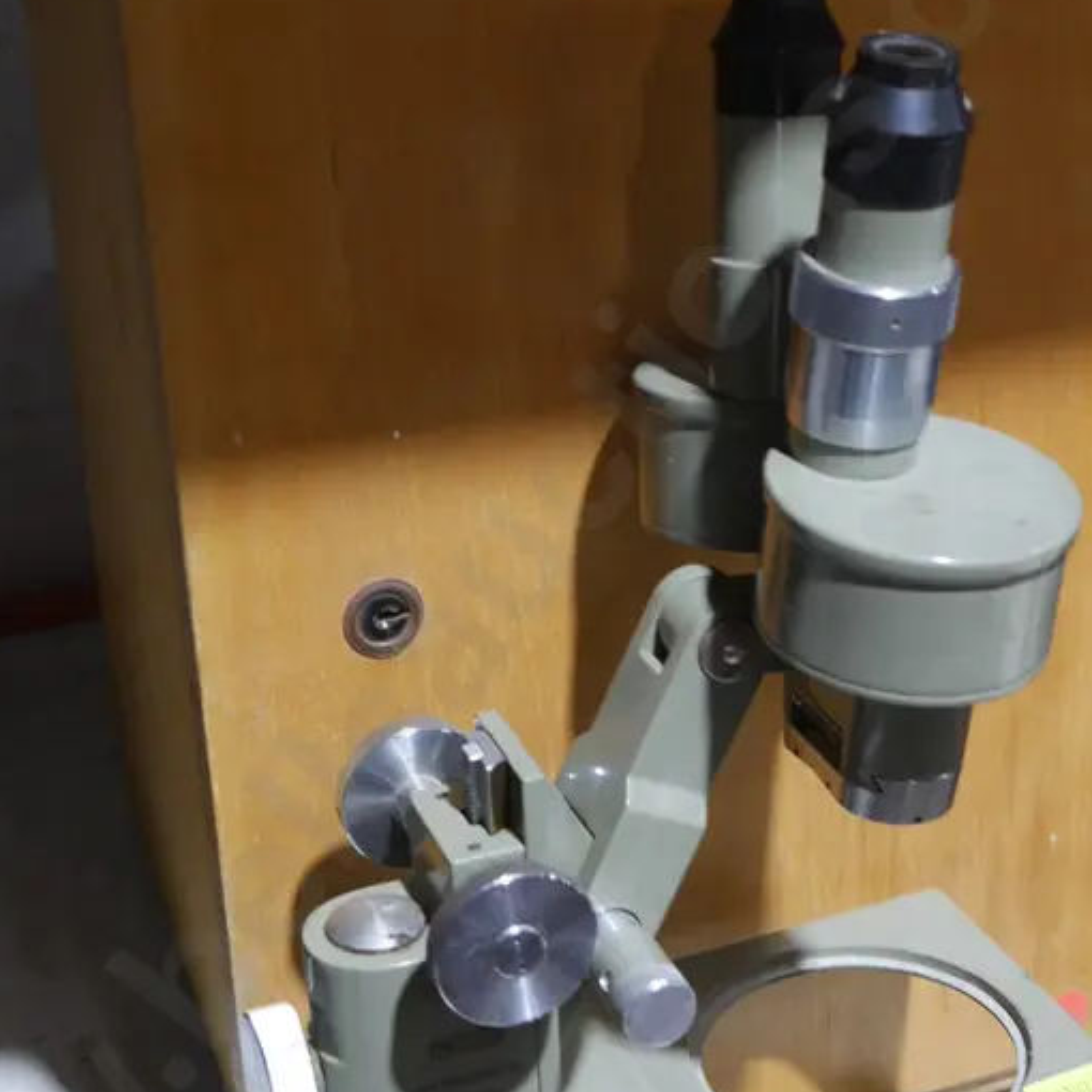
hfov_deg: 24.3
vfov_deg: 24.3
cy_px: 550
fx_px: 2534
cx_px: 527
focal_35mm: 71
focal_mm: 20
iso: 1000
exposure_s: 1/60
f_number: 4.5
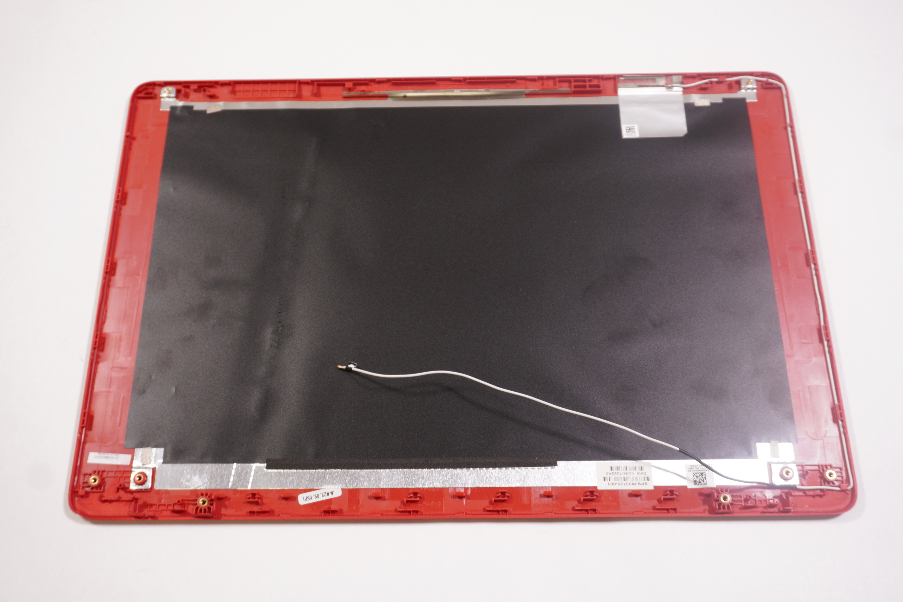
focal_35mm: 37
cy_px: 295
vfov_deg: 35.9
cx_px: 452
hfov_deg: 51.9
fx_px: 928
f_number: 5.6
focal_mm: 24
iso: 320
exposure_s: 1/60
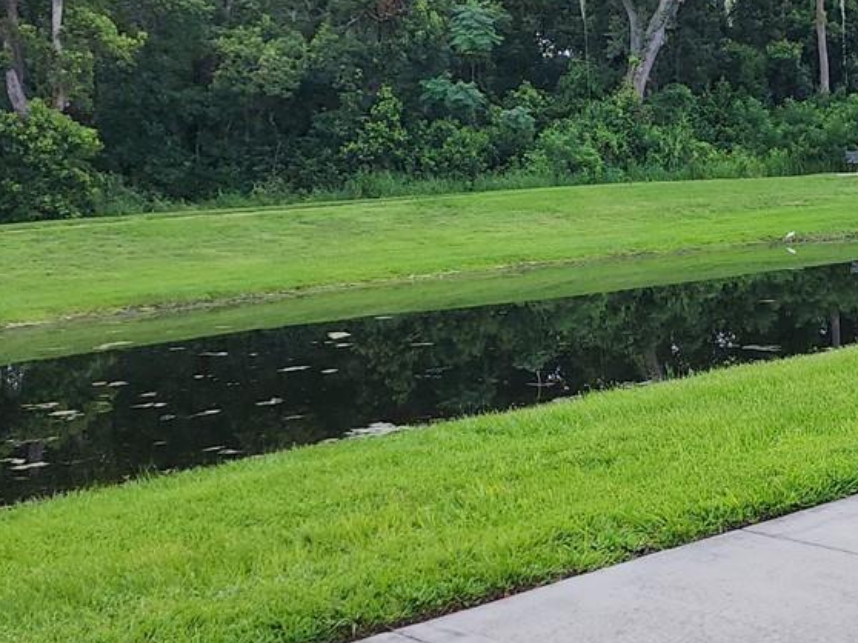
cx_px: 707
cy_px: 194
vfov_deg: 22.1
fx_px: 1635
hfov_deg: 28.7
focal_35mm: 66
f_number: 1.8
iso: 12
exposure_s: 1/519
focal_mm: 6.4
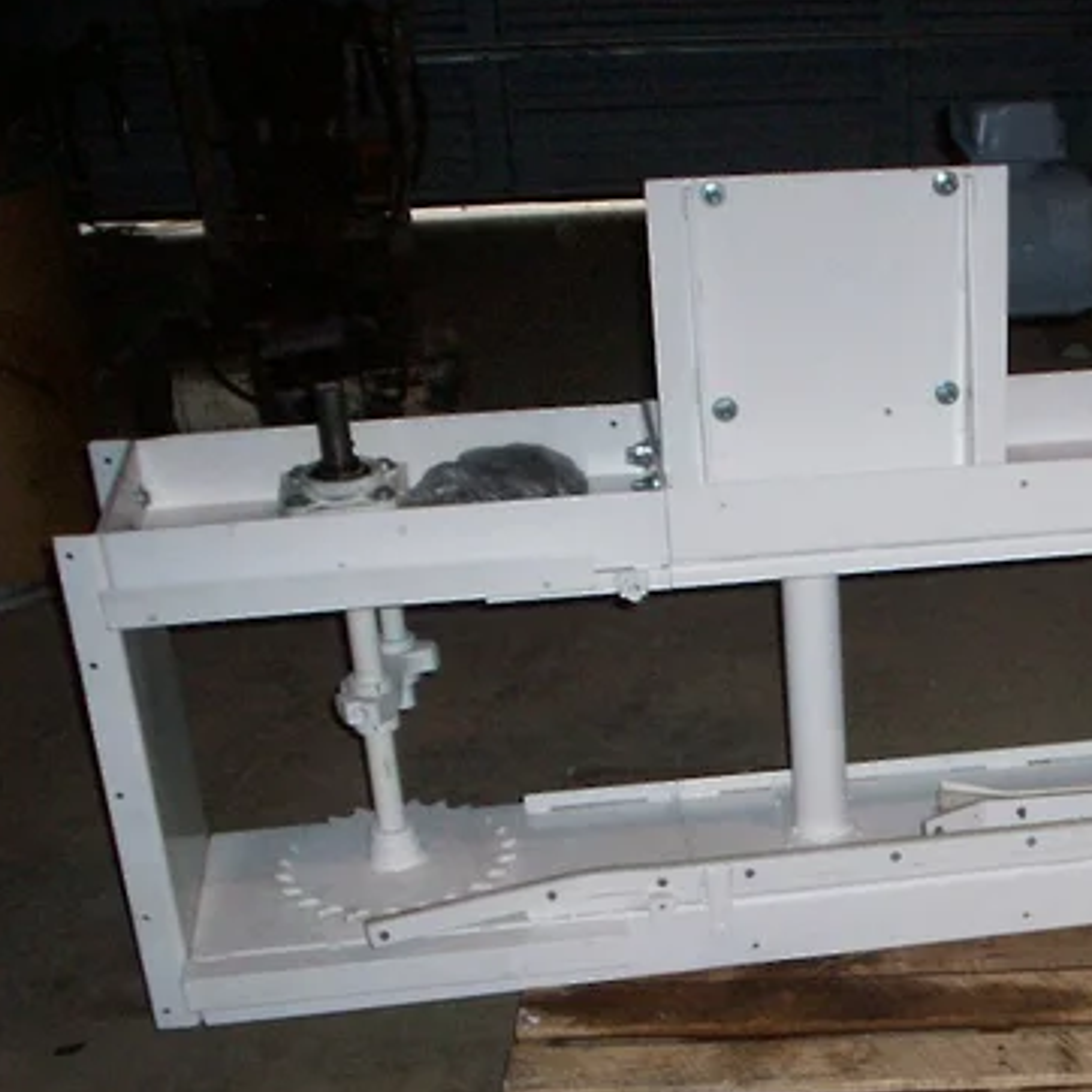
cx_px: 1116
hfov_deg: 24.8
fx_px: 2356
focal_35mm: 66
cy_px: 771
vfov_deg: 25.9
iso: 140
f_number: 4.5
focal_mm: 5.9
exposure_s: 1/64
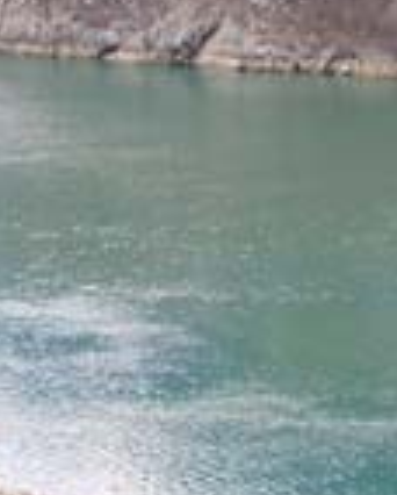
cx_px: 240
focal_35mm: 150
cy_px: 225
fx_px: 2198
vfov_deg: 12.8
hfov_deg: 10.3
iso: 50
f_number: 3.5
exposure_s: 1/170
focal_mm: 5.8
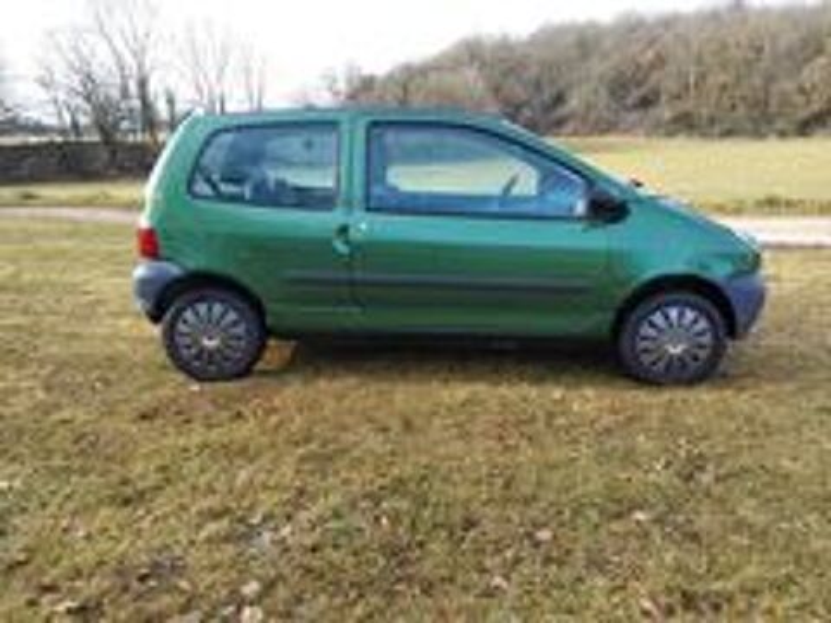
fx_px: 672
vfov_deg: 49.7
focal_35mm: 28
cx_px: 416
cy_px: 312
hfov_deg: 63.4
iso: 50
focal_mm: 2.91
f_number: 1.9
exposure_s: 1/417
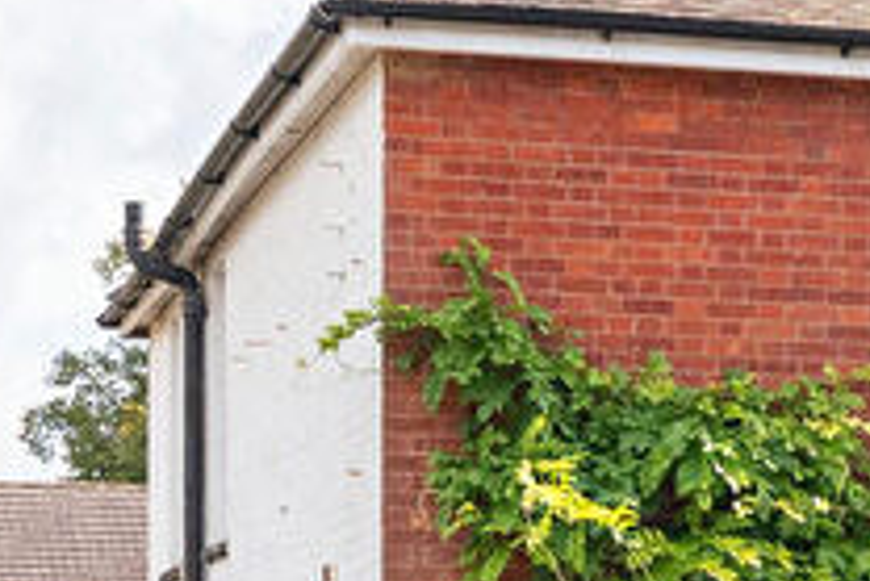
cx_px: 866
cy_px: 414
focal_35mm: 118
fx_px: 2854
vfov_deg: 11.6
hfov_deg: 17.0
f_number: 7.1
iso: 2000
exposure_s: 1/2500
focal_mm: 35
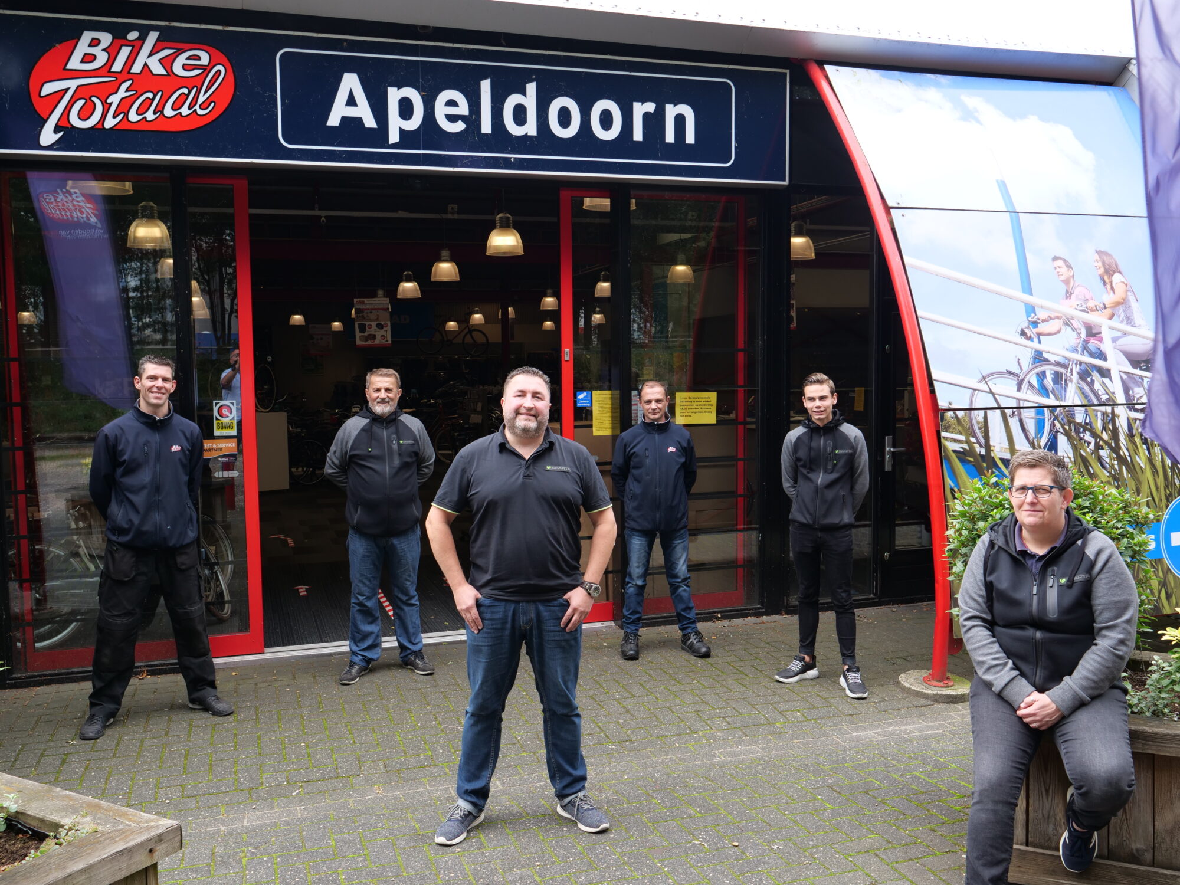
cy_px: 442
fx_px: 1091
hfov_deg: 56.8
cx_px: 590
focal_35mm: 32
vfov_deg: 44.2
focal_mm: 16
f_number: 4
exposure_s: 1/160
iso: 200
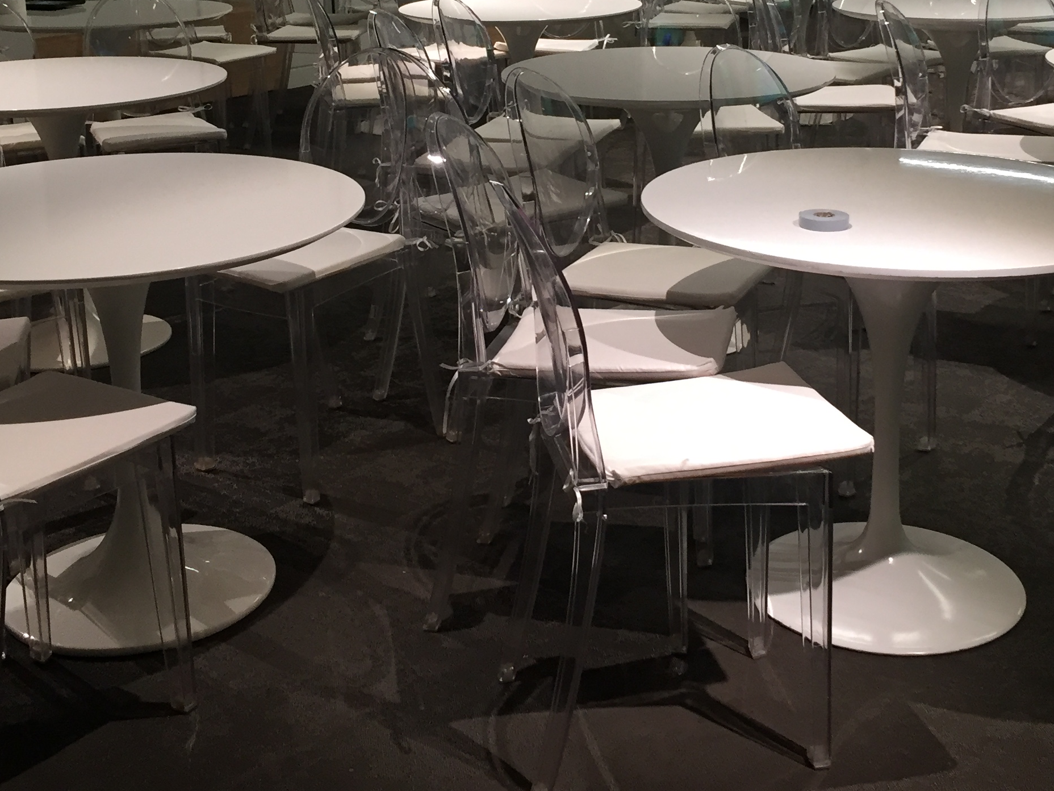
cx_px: 580
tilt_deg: -12.4
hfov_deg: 37.5
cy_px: 163
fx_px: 1553
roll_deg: +0.5
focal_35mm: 51
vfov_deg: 28.0
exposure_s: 1/33
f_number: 2.2
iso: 64
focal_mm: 4.15
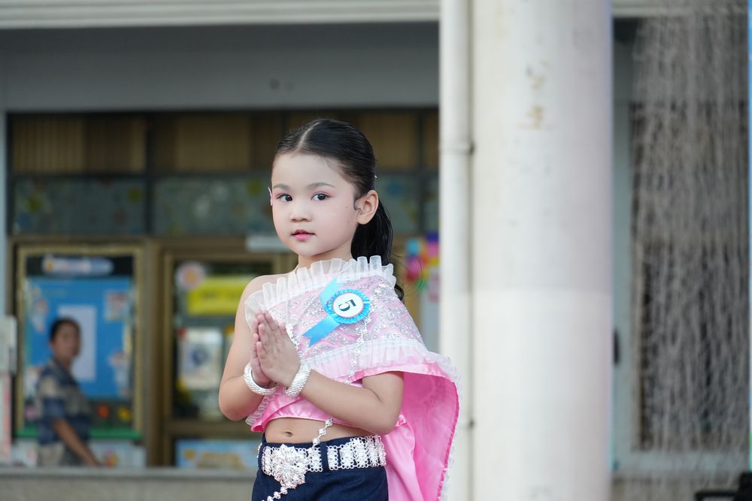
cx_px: 376
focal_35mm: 202
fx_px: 4230
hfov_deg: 10.2
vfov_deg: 6.8
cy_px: 250
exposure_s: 1/160
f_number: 5.6
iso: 1000
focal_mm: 135
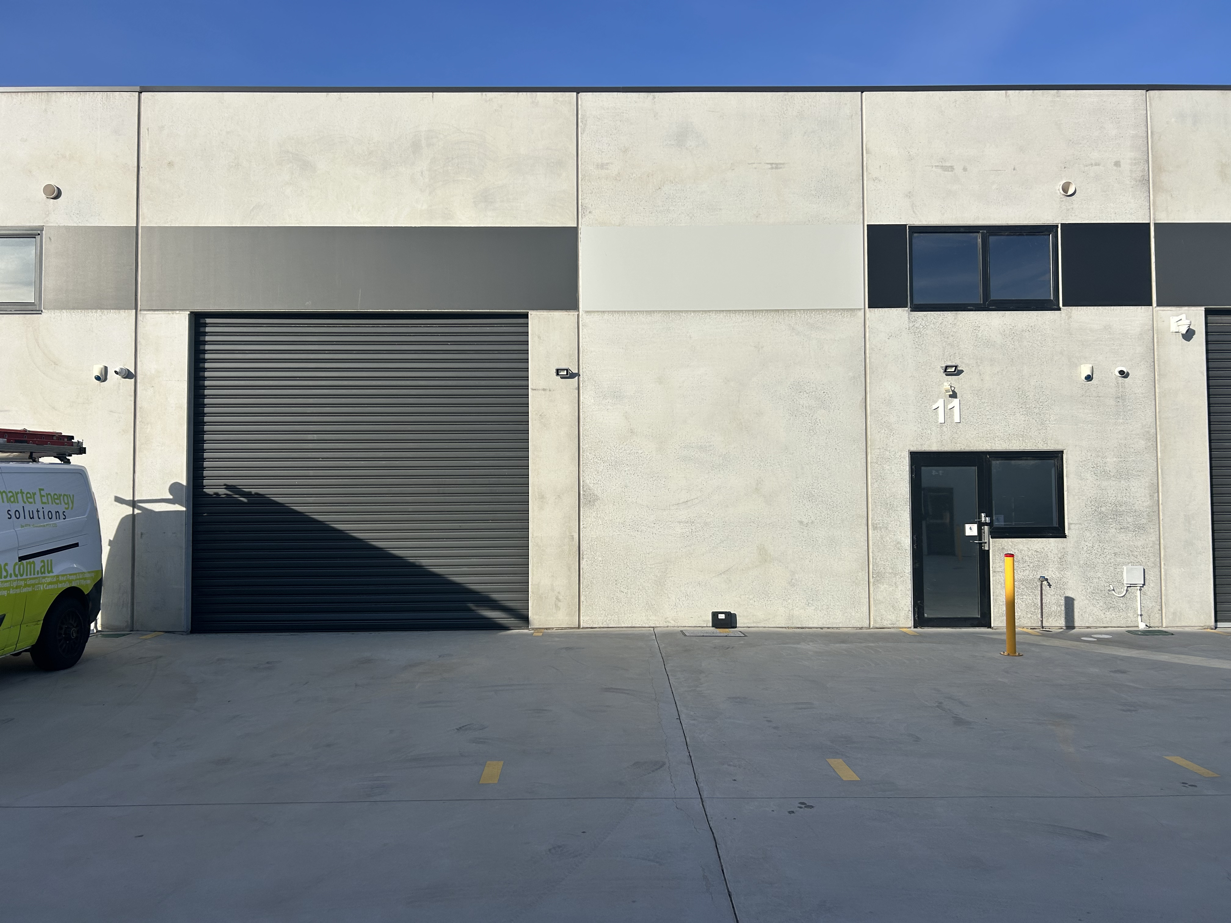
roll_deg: +0.2
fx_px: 925
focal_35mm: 26
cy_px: 462
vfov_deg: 53.1
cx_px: 616
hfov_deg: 67.3
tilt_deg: +2.5
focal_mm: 5.7
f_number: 1.5
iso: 50
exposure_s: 1/4630
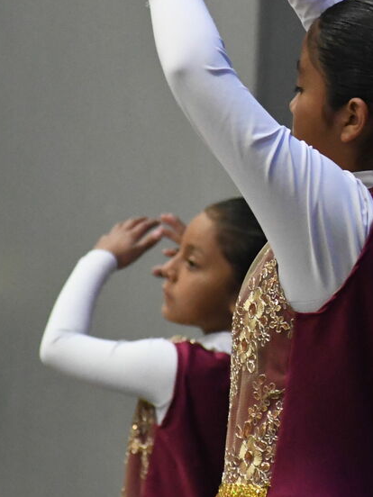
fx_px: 12959
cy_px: 148
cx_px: 359
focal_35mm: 902
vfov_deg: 2.2
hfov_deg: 1.6
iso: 6400
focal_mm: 220
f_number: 6.3
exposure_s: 1/160
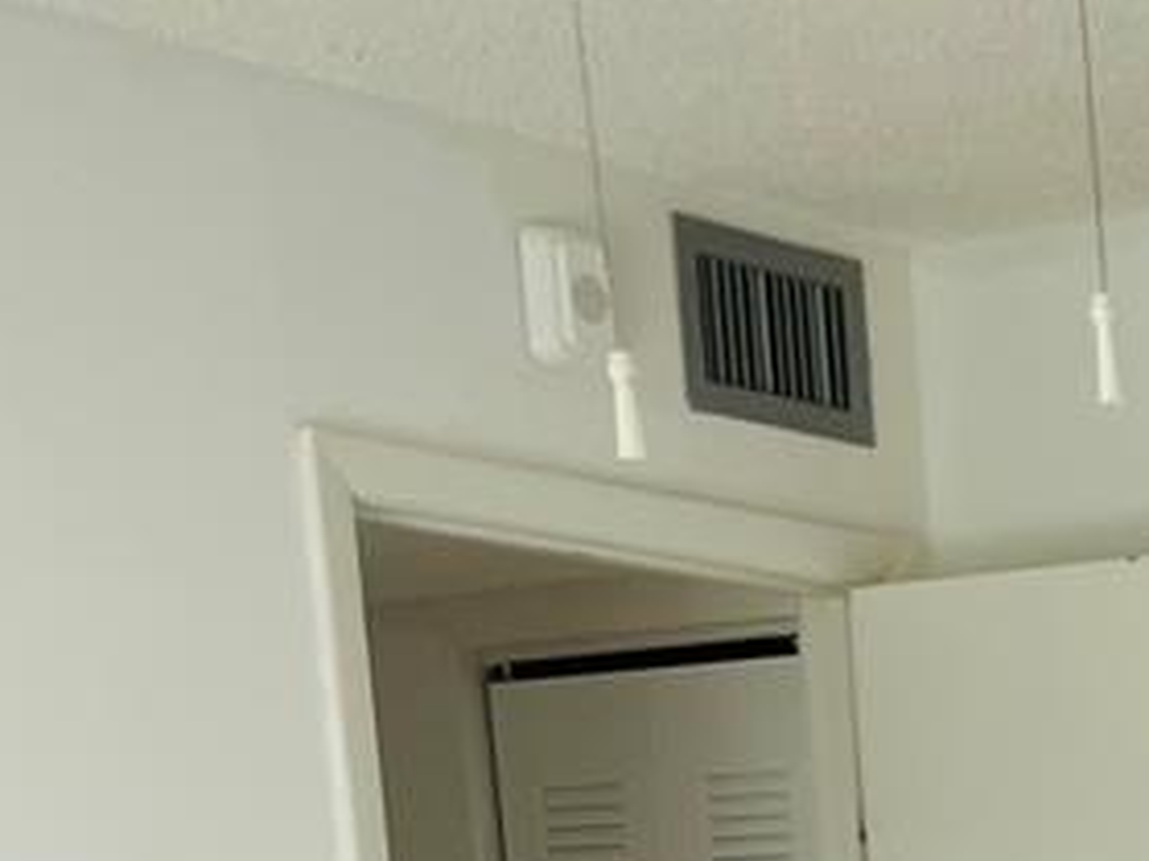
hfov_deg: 16.2
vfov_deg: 11.1
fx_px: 3716
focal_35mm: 112
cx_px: 1676
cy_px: 2072
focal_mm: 4.2
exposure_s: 1/342
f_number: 1.6
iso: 32
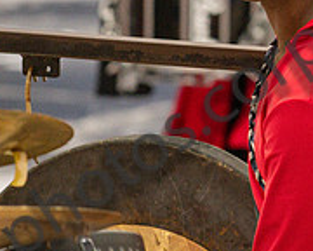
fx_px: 6262
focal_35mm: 676
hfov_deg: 2.9
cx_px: 271
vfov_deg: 2.3
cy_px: 16
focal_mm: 200
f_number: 4
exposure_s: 1/500
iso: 6400
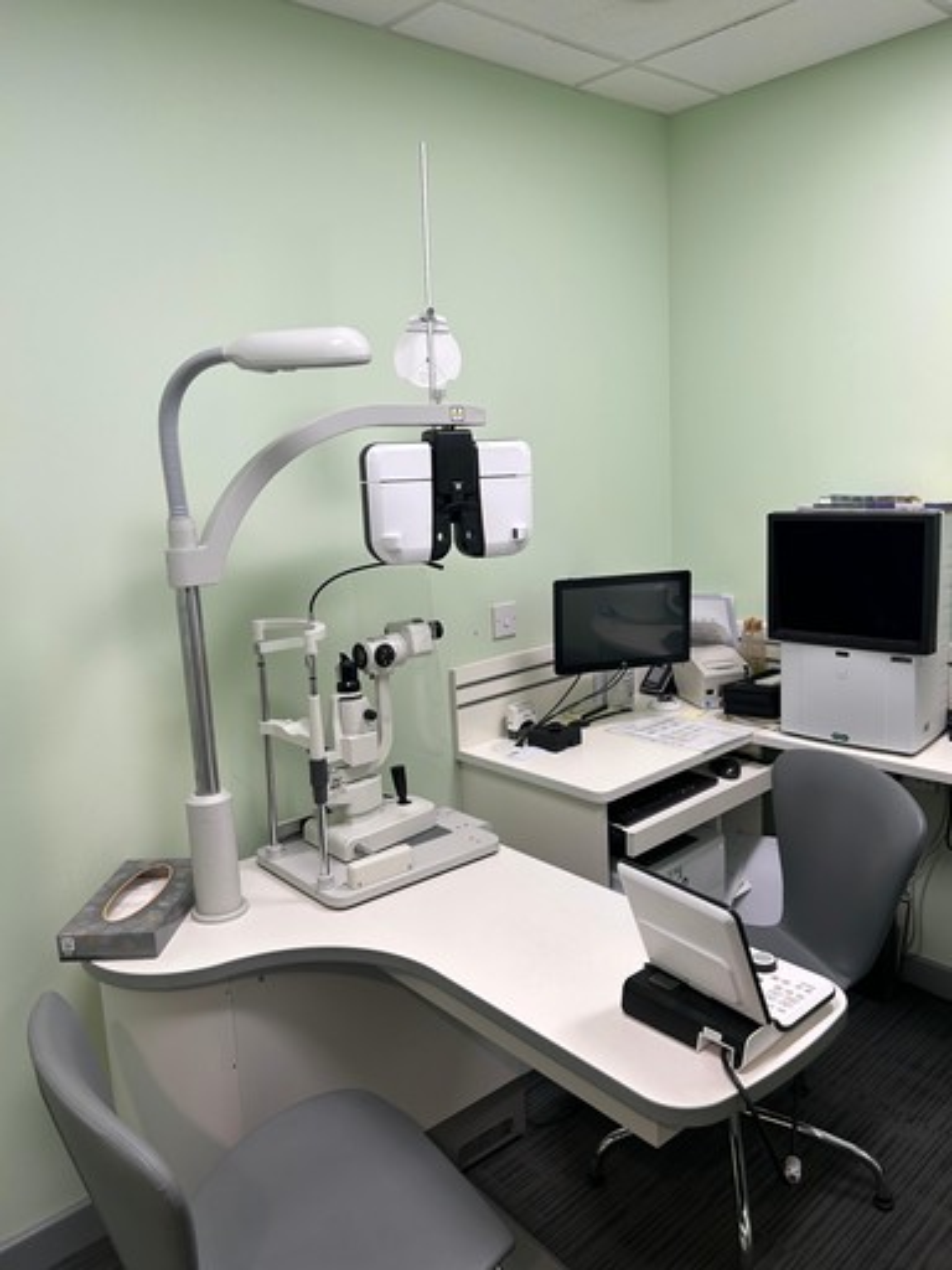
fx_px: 953
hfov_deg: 53.1
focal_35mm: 26
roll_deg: +3.2
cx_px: 476
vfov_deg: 67.3
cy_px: 635
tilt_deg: -10.7
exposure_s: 1/100
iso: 50
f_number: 1.5
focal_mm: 5.7
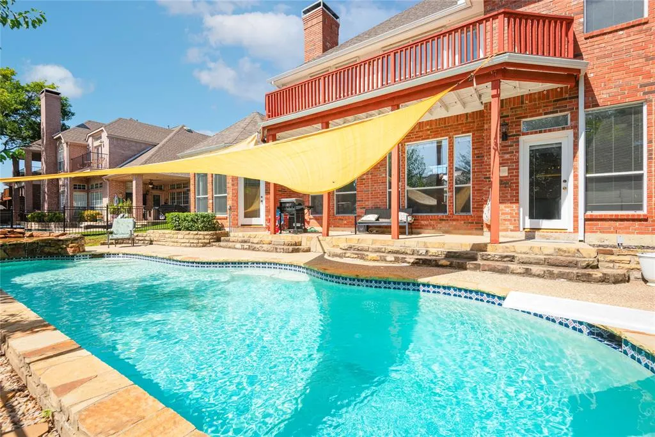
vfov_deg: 73.8
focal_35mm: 16
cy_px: 218
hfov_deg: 96.7
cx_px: 328
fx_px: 291
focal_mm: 16
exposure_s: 1/320
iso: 100
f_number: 7.1
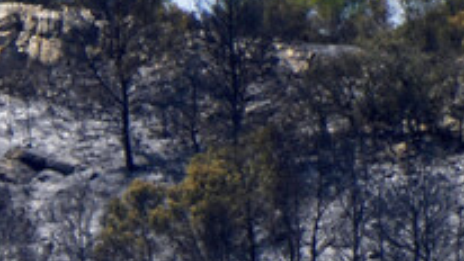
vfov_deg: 0.6
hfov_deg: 1.0
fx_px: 26582
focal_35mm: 2160
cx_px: -962
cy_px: 699
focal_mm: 266
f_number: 5.6
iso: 50
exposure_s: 1/800
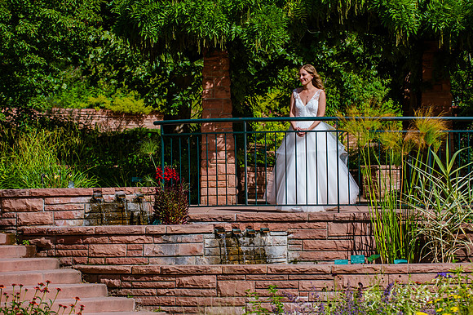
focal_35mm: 150
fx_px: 1975
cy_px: 128
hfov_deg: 13.7
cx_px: 253
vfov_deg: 9.1
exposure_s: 1/800
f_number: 6.3
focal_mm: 125
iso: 200
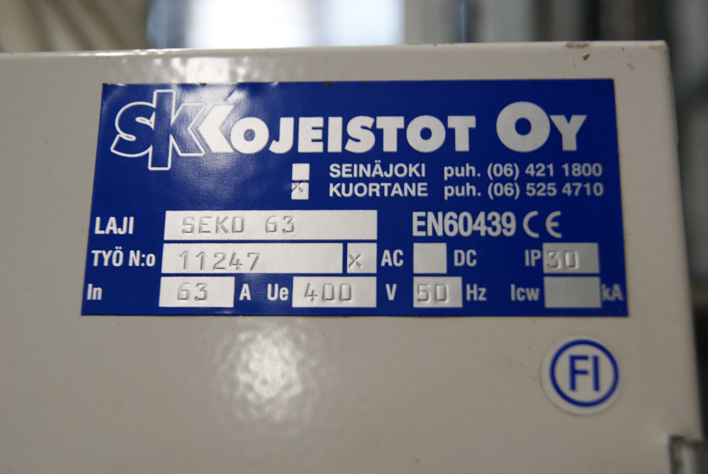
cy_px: 237
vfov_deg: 25.8
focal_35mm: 52
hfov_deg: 37.8
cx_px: 354
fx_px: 1034
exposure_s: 1/8
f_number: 5
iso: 400
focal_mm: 35
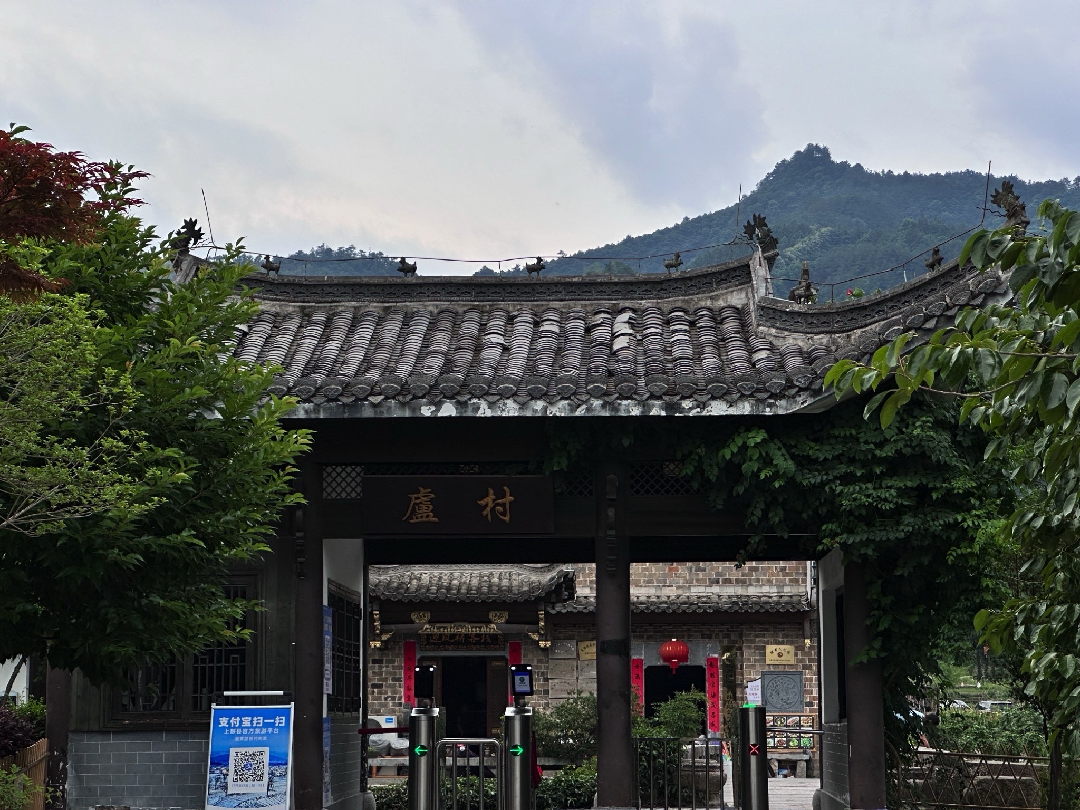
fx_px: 2402
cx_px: 540
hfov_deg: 25.3
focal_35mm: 77
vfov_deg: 19.1
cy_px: 405
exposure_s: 1/205
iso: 32
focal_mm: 9
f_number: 2.8
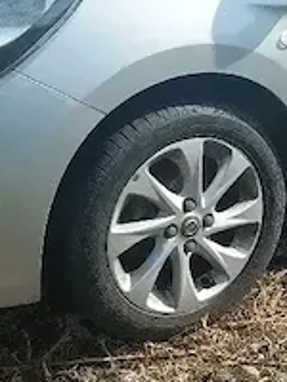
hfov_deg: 15.1
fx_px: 1061
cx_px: 295
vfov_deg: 20.4
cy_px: 191
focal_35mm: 96
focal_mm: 5.23
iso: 40
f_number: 1.8
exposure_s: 1/1250
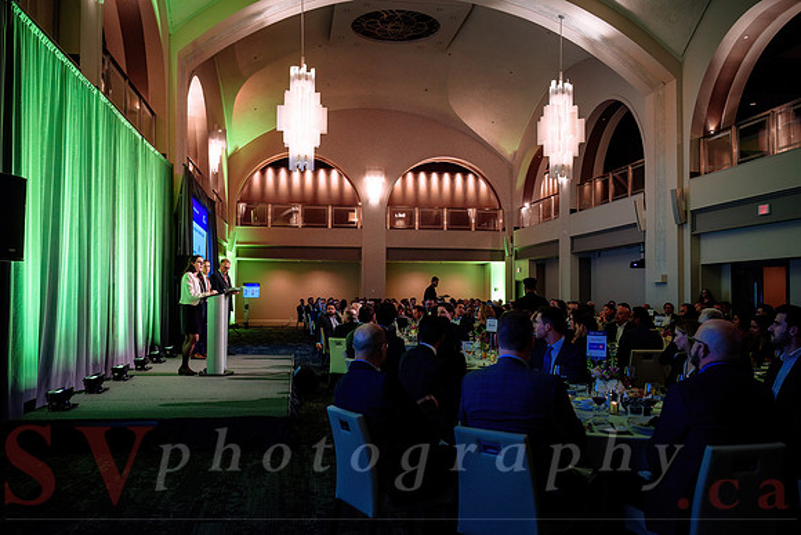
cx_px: 400
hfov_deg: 59.5
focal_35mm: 32
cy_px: 268
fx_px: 701
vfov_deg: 41.7
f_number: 4
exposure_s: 1/60
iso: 1000
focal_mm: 31.5
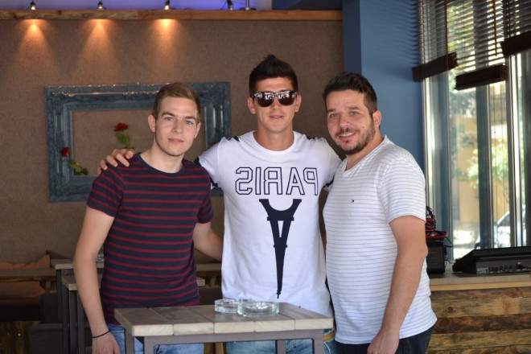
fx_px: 1217
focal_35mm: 82
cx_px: 266
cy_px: 177
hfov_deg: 24.6
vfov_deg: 16.6
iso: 400
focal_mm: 55
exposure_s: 1/80
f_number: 4.5
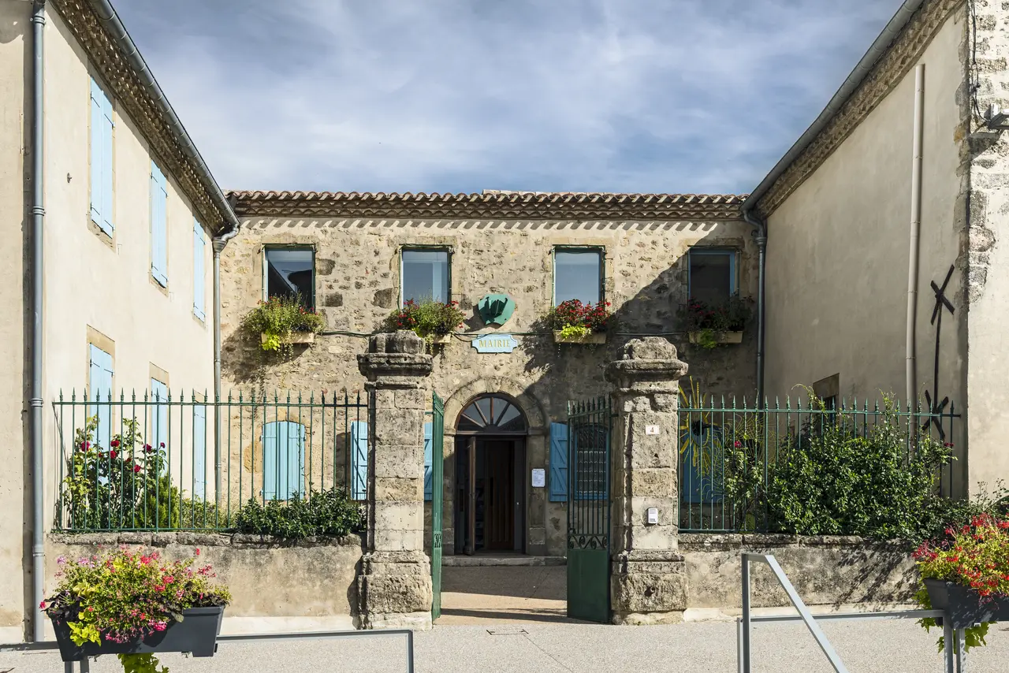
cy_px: 336
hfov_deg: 48.4
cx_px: 504
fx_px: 1121
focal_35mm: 40
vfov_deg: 33.4
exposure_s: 1/200
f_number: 8
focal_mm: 40
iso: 100
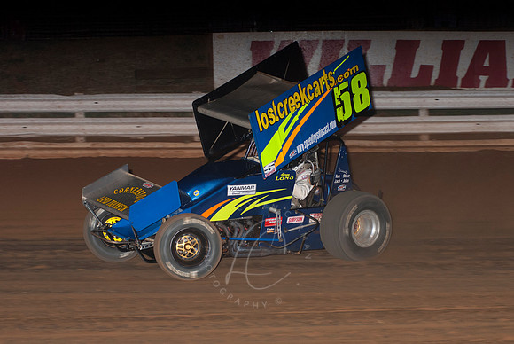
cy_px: 172
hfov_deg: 17.0
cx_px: 257
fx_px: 1715
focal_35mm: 120
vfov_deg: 11.4
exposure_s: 1/400
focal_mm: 80
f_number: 4
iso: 400
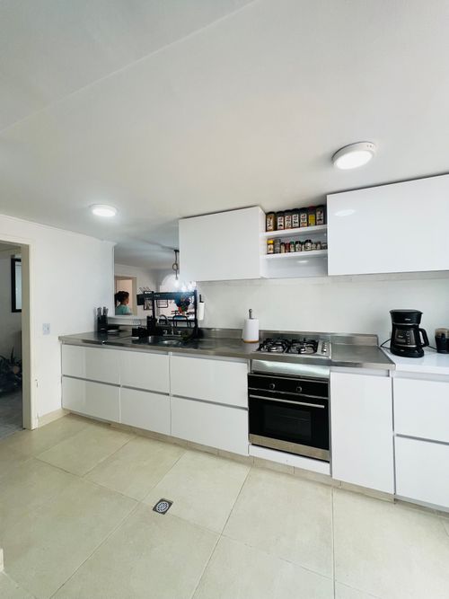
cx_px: 224
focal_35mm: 13
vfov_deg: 106.2
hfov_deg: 89.9
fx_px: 225
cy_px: 300
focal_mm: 1.57
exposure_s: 1/120
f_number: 1.8
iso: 100
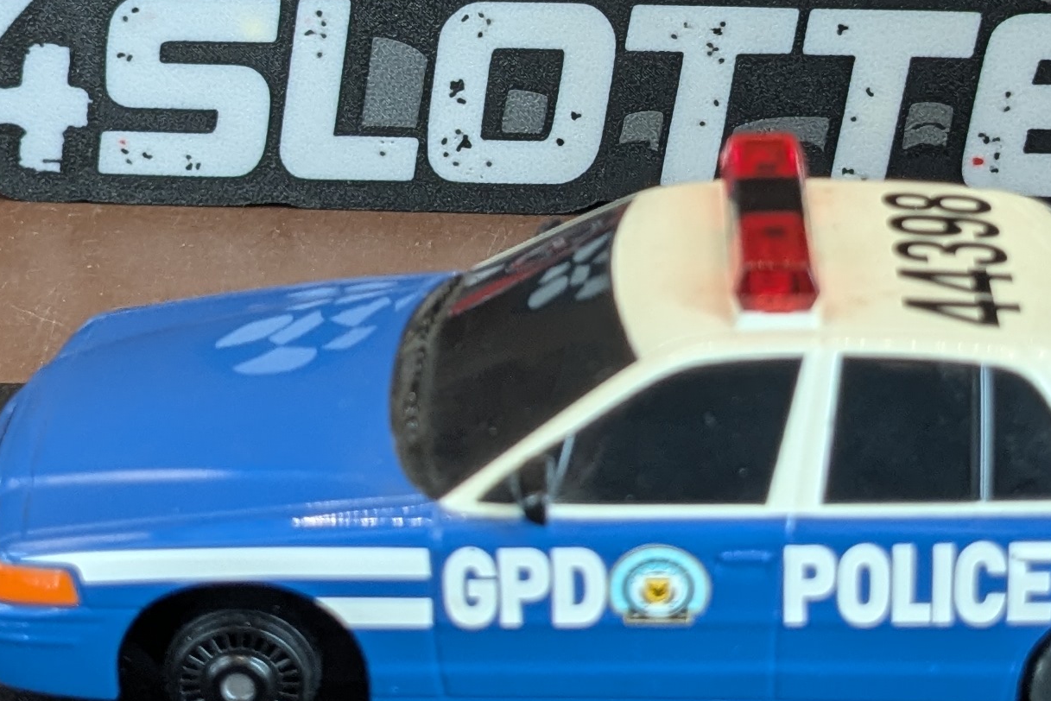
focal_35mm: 93
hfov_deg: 21.9
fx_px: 2716
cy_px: 26
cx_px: 655
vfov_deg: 14.5
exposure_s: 1/99.9
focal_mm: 4.38
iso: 62
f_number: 1.73
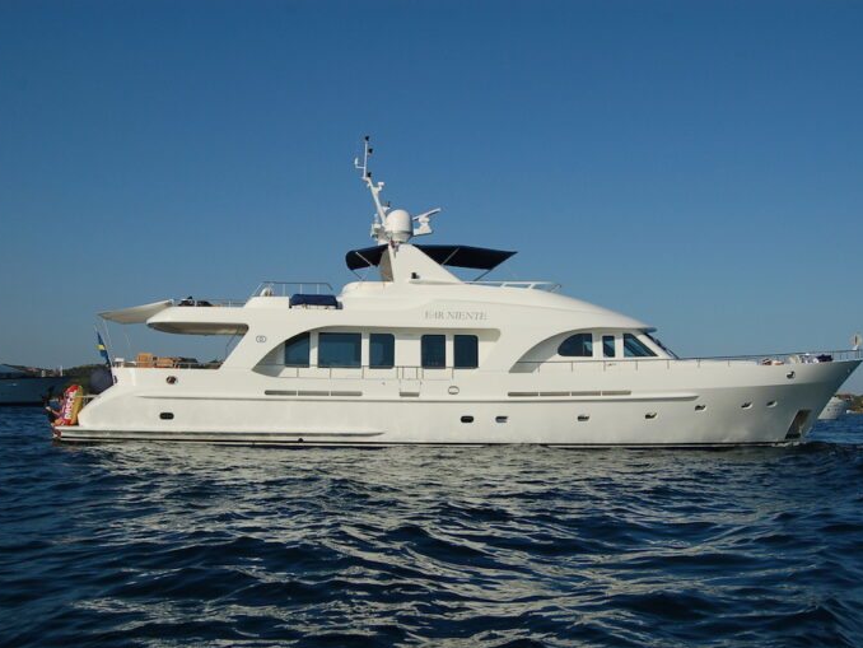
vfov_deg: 38.2
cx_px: 429
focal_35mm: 38
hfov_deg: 49.5
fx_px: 936
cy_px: 324
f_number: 6.3
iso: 200
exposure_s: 1/1600
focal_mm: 23
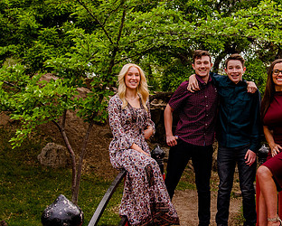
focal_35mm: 57
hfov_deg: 32.5
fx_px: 476
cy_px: 125
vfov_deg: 26.7
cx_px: 204
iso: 1000
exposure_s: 1/125
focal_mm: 27
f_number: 4
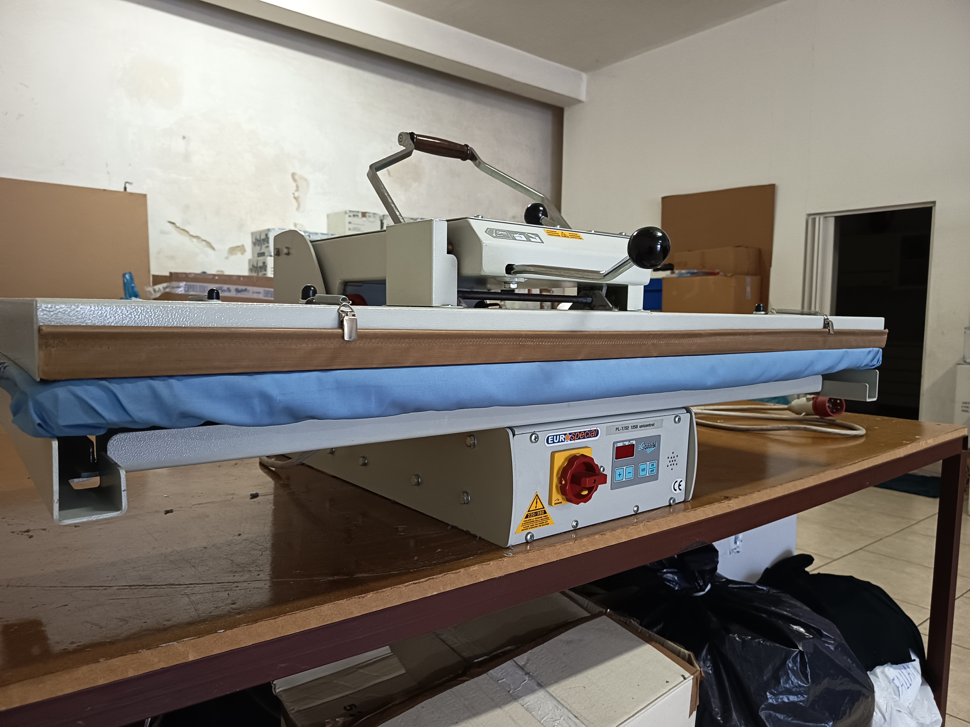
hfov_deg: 71.6
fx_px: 673
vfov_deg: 56.8
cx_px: 485
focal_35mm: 24
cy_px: 364
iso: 984
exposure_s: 1/25
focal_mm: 5.27
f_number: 1.7
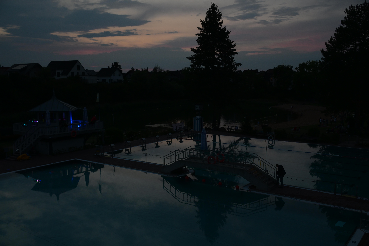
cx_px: 184
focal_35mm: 35
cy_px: 123
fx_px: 359
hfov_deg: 54.4
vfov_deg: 37.9
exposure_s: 1/60
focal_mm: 35
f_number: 5
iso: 1000
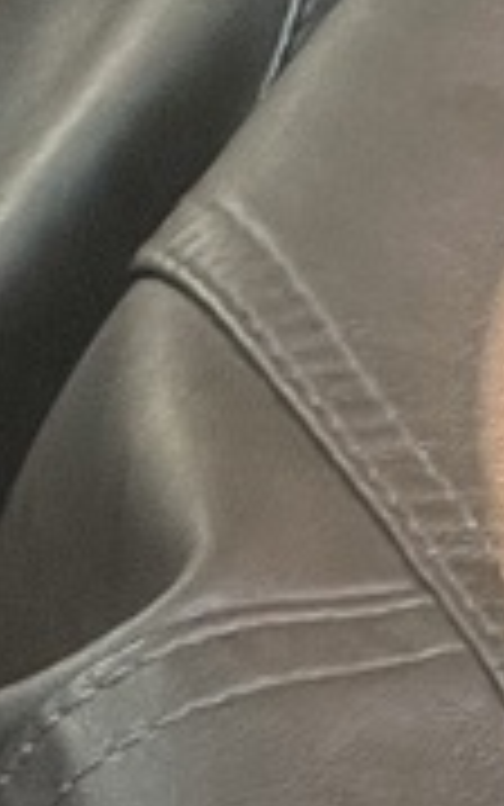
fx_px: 3579
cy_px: 1400
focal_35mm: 163
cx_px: -256
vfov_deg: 11.9
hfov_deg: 7.9
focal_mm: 2.71
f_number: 2.2
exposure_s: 1/60
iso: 160
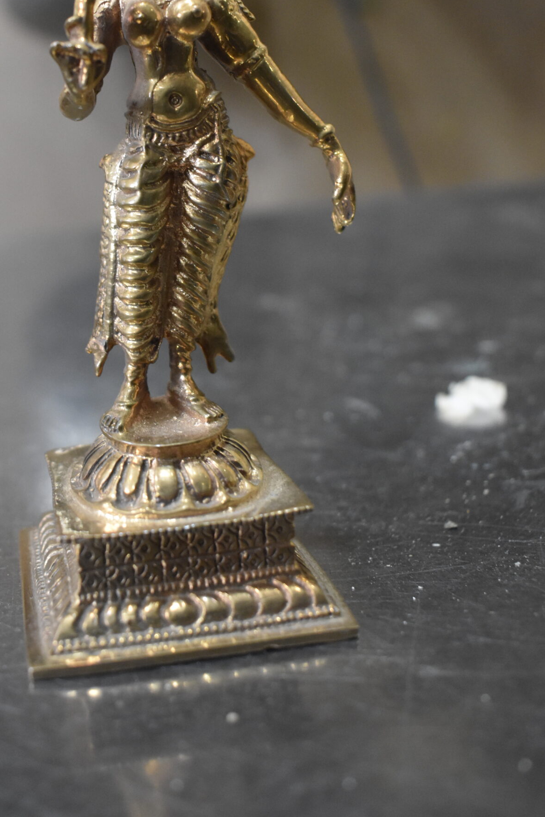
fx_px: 1089
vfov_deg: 40.3
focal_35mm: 48
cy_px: 242
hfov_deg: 28.0
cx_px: 195
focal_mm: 22
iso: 2200
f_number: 4
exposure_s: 1/60
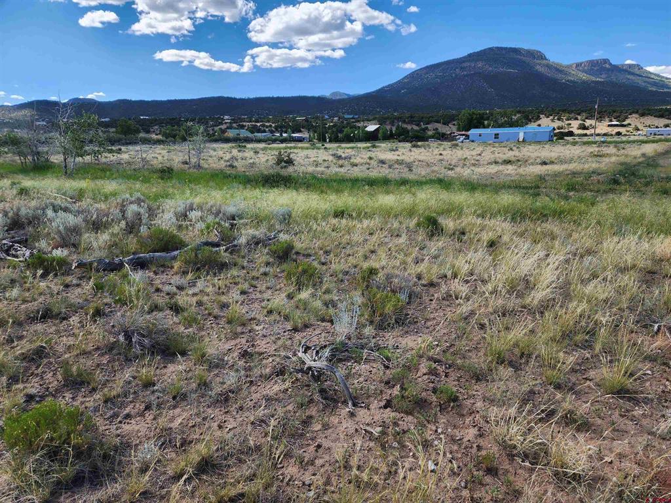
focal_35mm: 23
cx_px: 336
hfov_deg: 73.9
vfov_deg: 58.9
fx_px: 446
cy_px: 252
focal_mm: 6.4
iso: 12
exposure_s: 1/707
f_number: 1.8
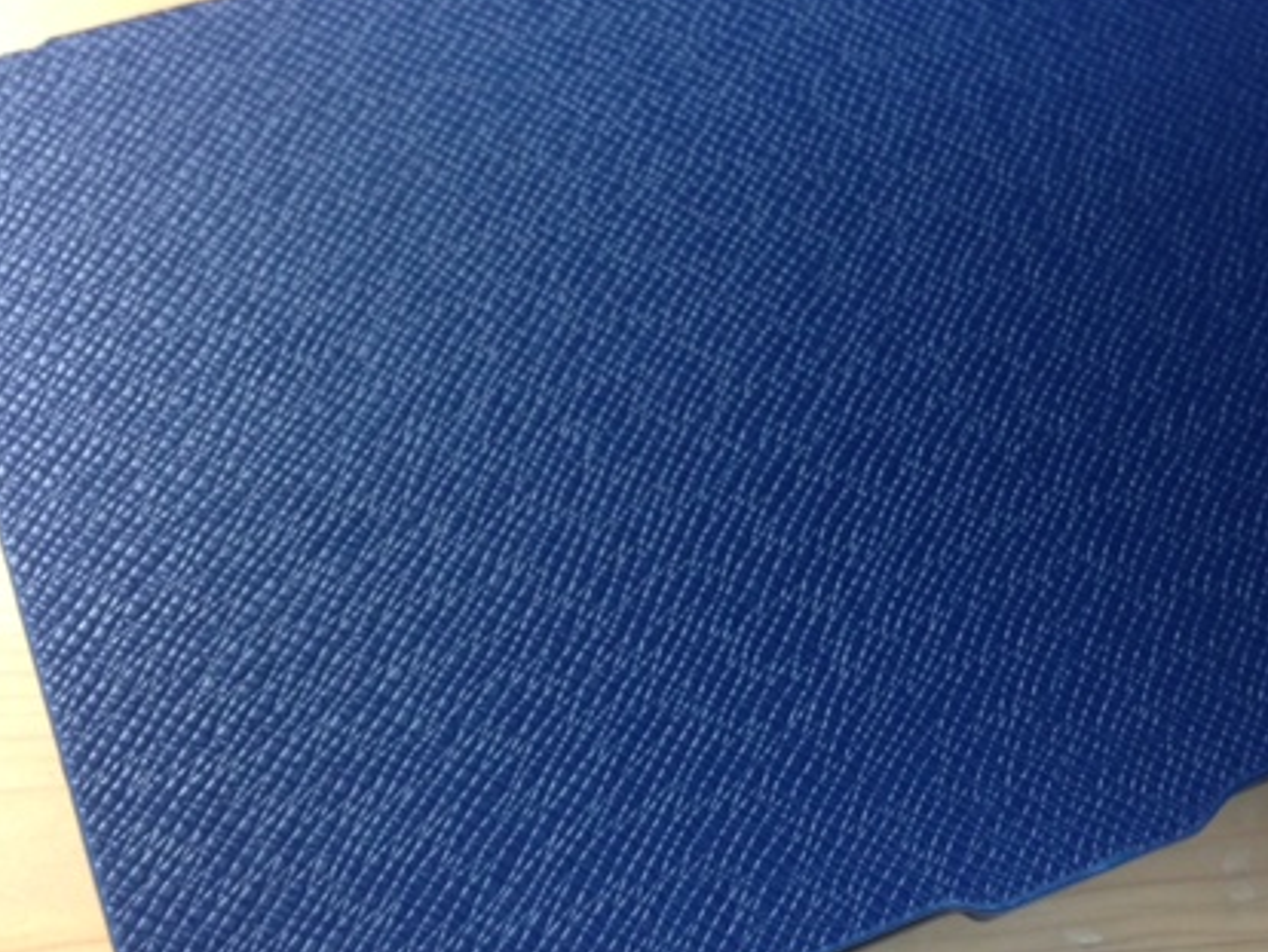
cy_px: 493
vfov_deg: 28.6
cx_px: 833
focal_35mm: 51
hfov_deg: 37.1
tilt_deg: -64.9
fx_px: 1869
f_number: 2.4
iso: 100
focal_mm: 4.12
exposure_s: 1/20
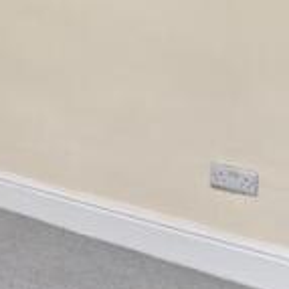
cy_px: -82
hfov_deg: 16.3
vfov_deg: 19.4
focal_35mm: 83
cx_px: -284
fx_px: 784
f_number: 1.6
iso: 100
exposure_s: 1/50
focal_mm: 5.4
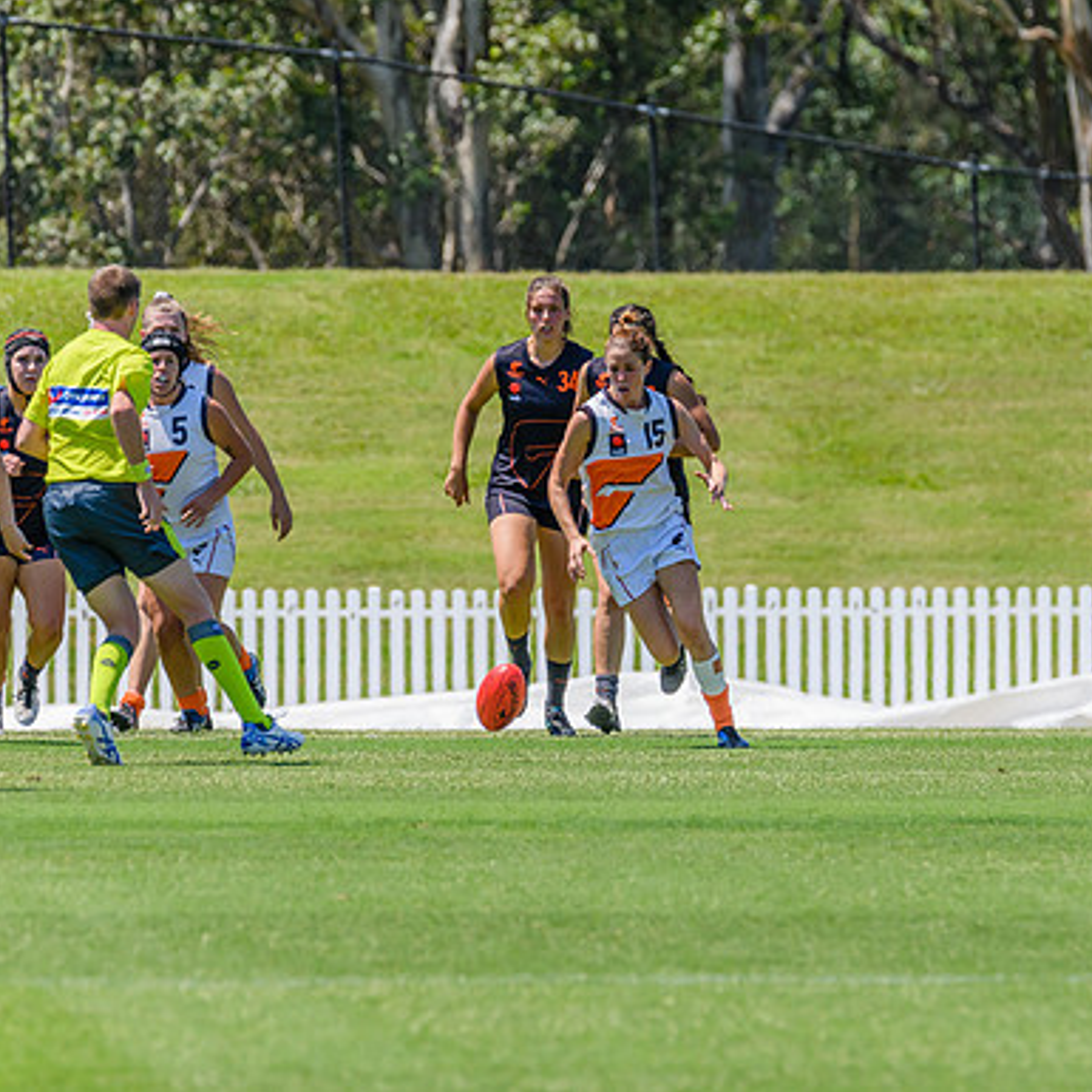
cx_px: 705
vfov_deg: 2.7
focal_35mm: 656
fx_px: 23413
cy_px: 523
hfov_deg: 2.7
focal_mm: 450
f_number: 10
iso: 800
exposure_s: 1/2000
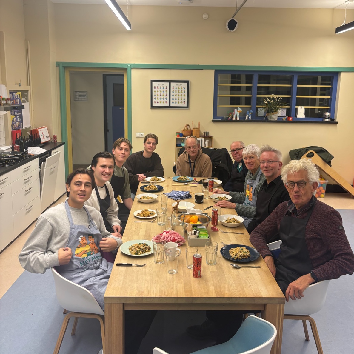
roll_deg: -2.6
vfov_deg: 52.4
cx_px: 179
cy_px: 153
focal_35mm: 31
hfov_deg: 52.5
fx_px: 359
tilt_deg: -12.4
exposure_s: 1/100
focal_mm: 5.96
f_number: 1.6
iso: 125
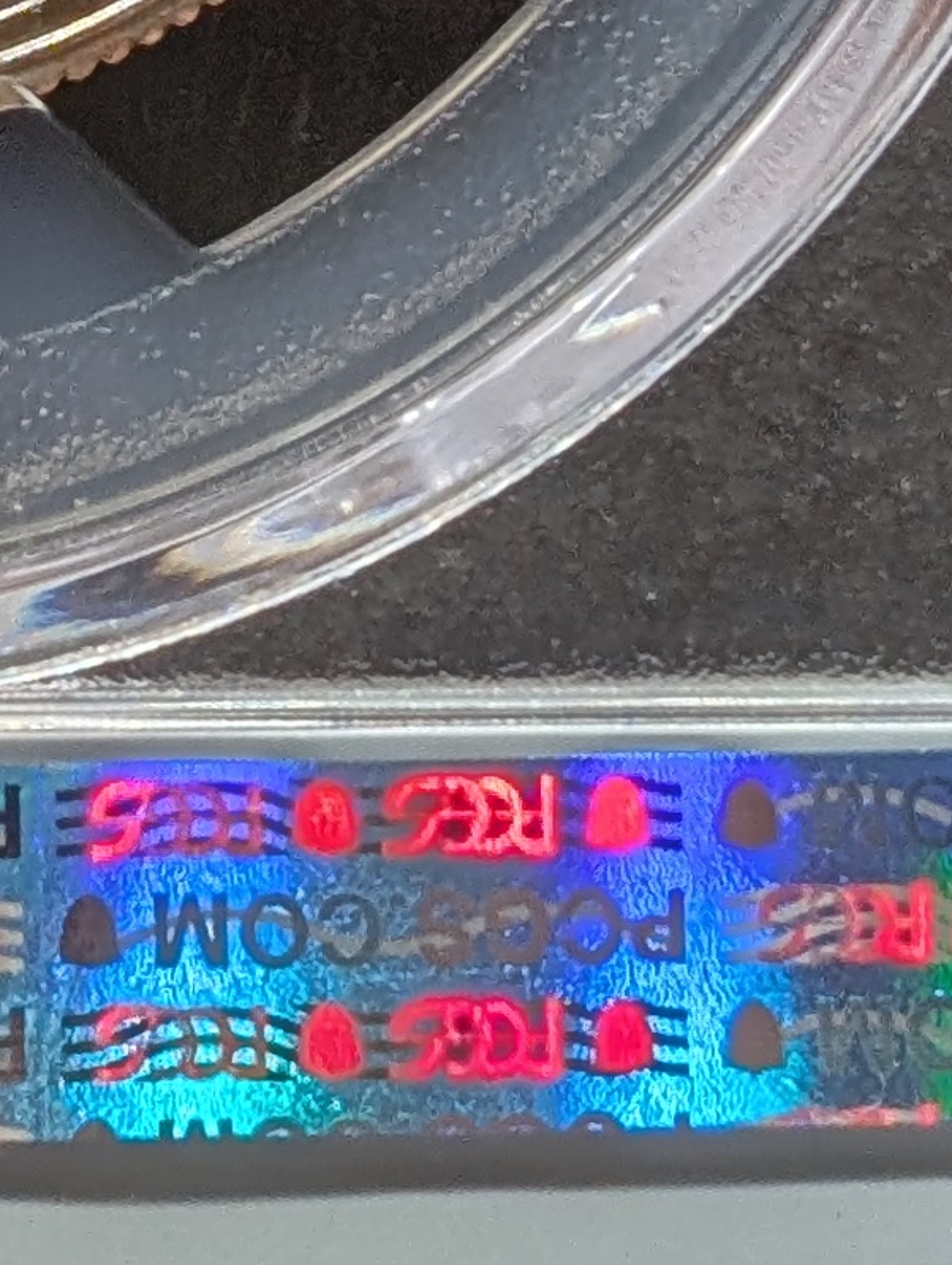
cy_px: -93
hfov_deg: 5.9
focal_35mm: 250
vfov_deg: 7.9
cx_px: -392
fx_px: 9148
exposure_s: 1/84.7
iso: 44
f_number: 1.68
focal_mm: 6.9
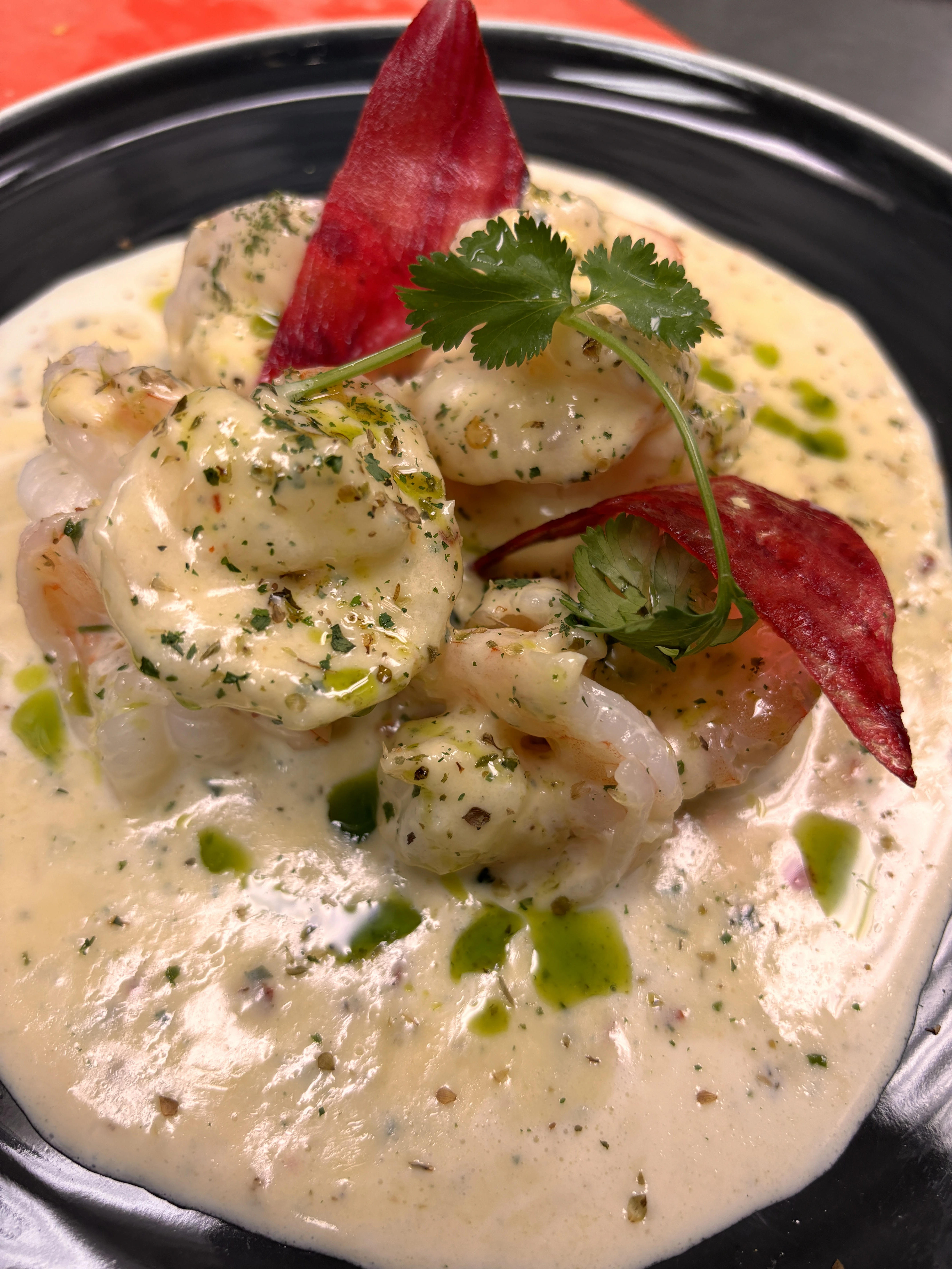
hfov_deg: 53.1
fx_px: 953
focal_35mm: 26
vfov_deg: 67.3
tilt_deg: -60.0
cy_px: 634
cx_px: 476
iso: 125
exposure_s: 1/120
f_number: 1.6
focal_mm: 5.96
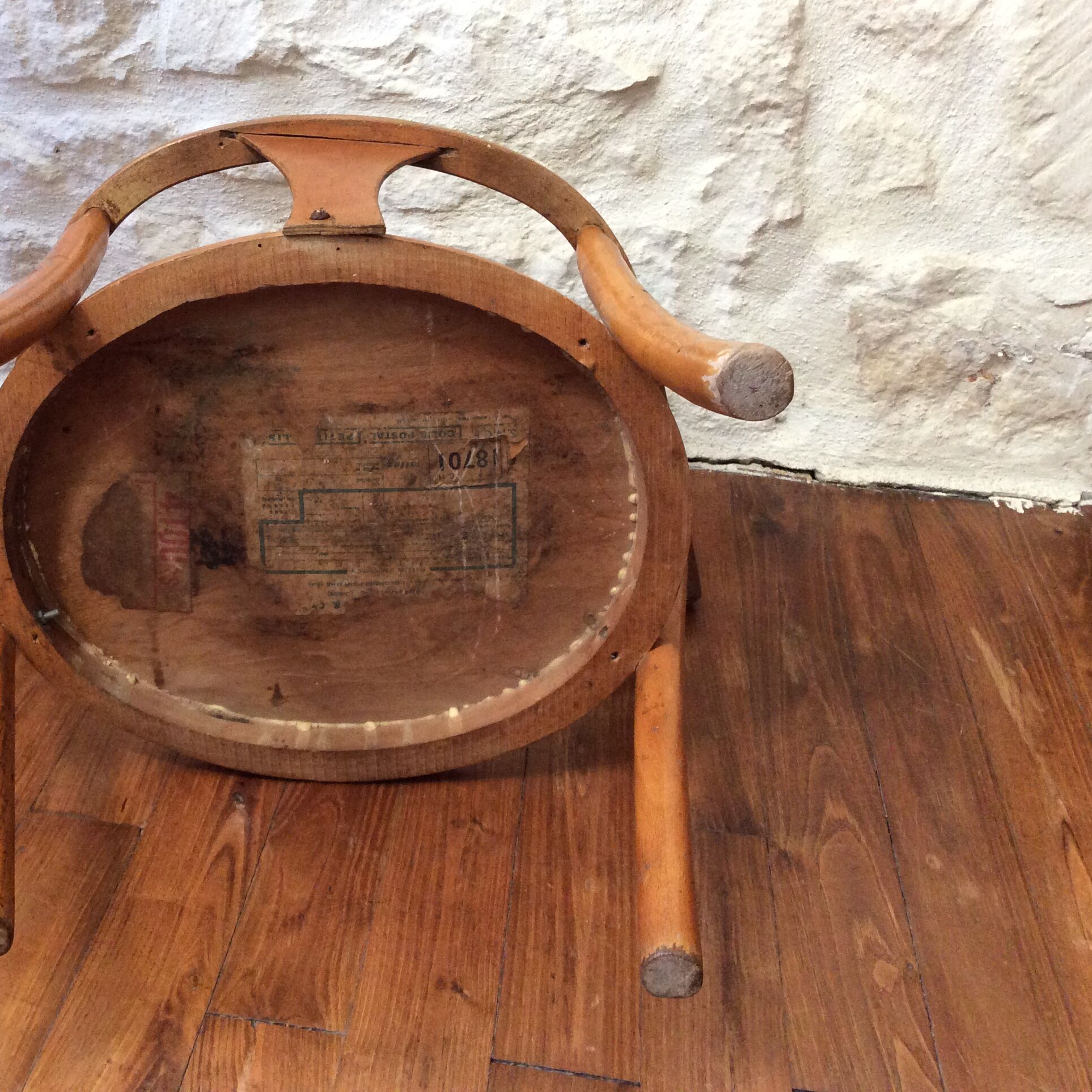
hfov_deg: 43.3
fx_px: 1356
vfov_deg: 43.9
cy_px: 544
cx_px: 371
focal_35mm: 38
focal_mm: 3.3
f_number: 2.4
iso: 160
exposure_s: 1/25
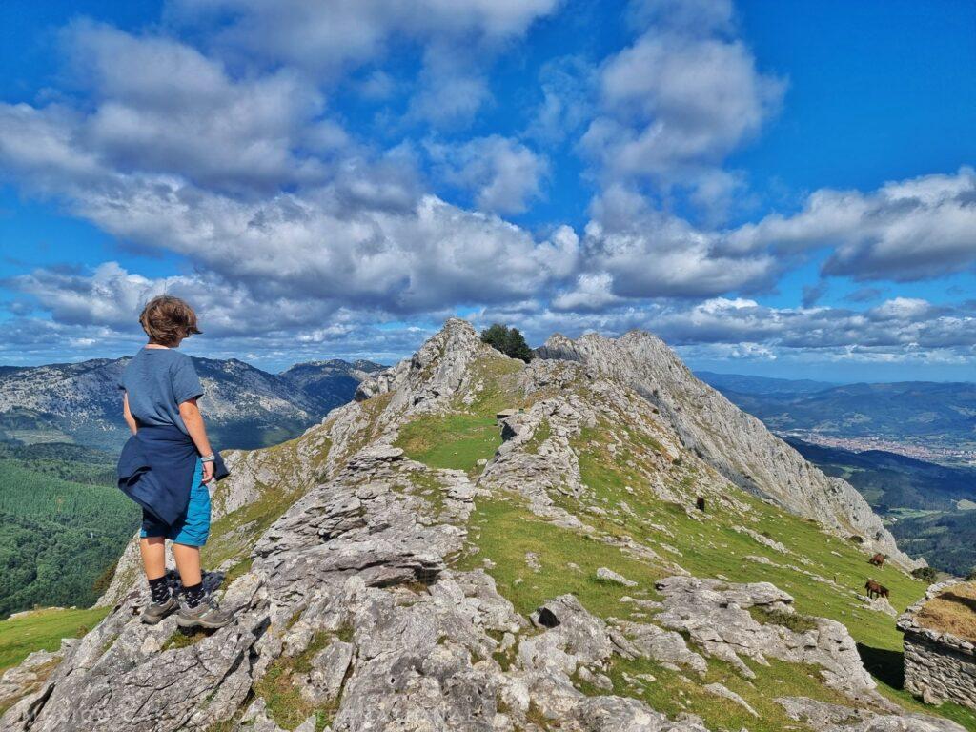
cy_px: 366
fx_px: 677
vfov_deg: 56.8
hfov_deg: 71.6
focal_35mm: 24
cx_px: 488
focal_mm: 6.7
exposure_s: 1/1396
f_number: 1.8
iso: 50
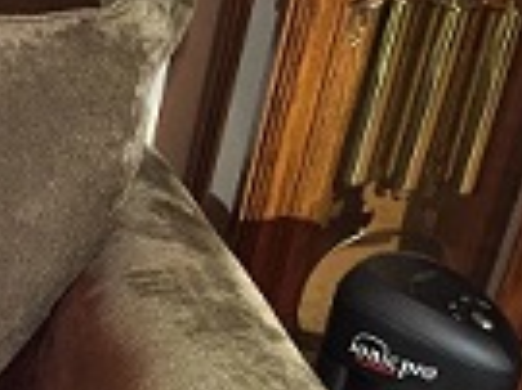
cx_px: -294
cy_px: 450
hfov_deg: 17.8
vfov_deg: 14.8
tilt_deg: -33.0
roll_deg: -1.1
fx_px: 1461
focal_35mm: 97
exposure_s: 1/24
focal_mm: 4.15
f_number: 2.2
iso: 250
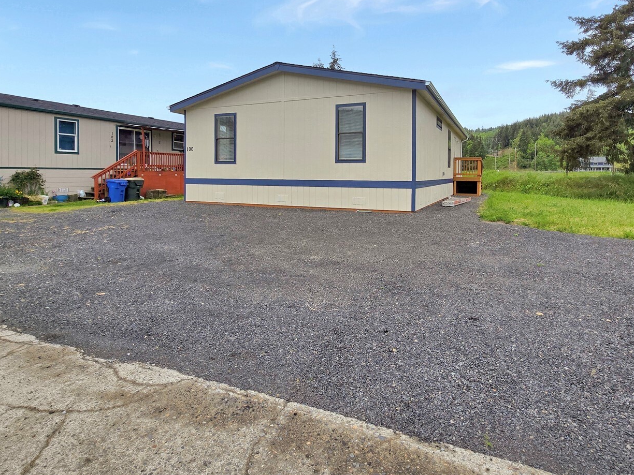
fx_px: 311
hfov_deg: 90.6
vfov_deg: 74.3
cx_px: 353
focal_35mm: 17
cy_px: 205
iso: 50
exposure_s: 1/2352
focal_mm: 2.2
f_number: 2.2
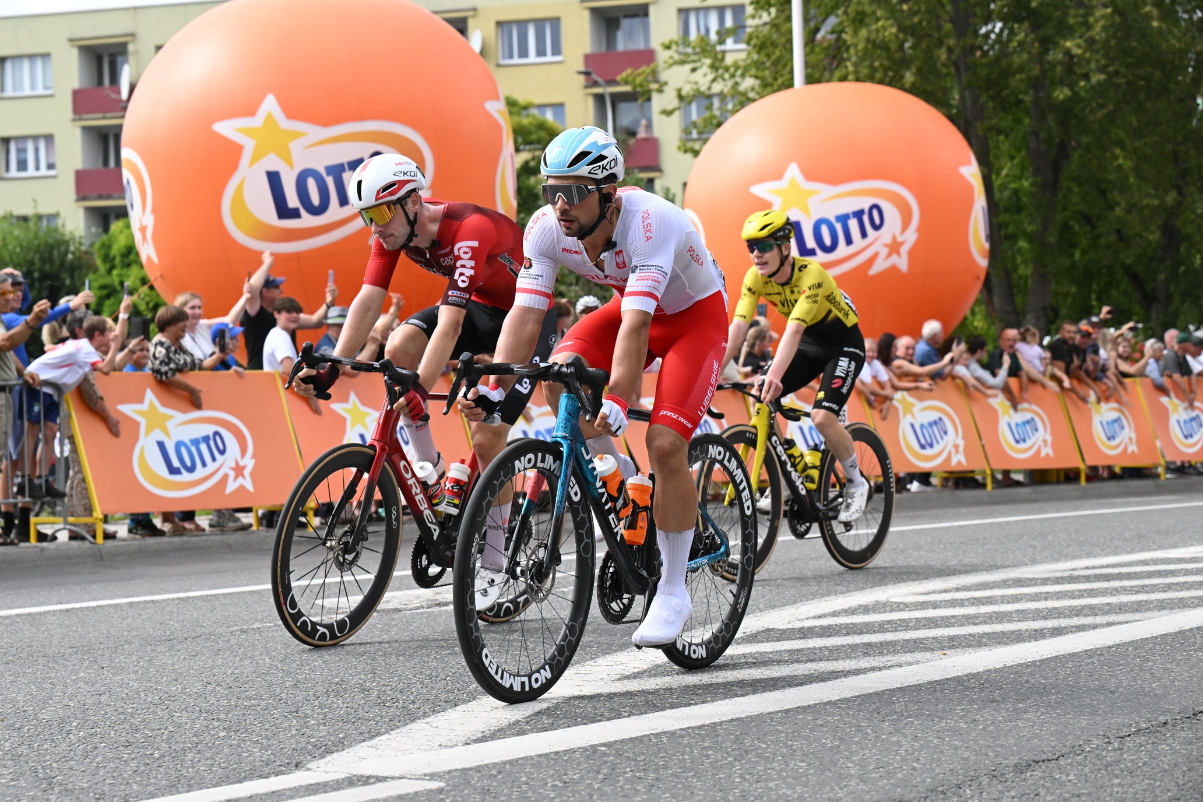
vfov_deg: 16.1
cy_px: 401
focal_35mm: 85
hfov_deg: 23.9
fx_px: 2840
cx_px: 602
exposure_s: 1/3200
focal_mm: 85
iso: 1600
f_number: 5.6
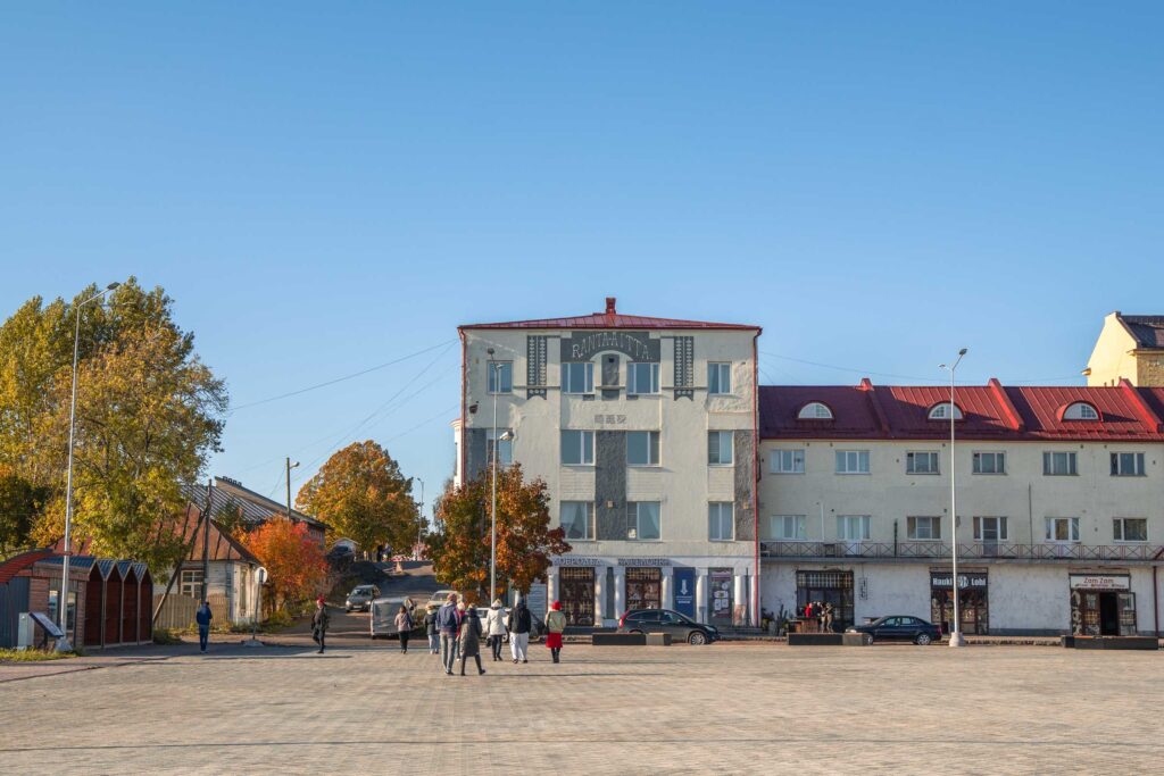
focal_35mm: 48
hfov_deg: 41.1
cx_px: 582
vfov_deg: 28.1
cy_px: 388
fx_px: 1552
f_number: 5
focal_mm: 32
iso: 100
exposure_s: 1/800
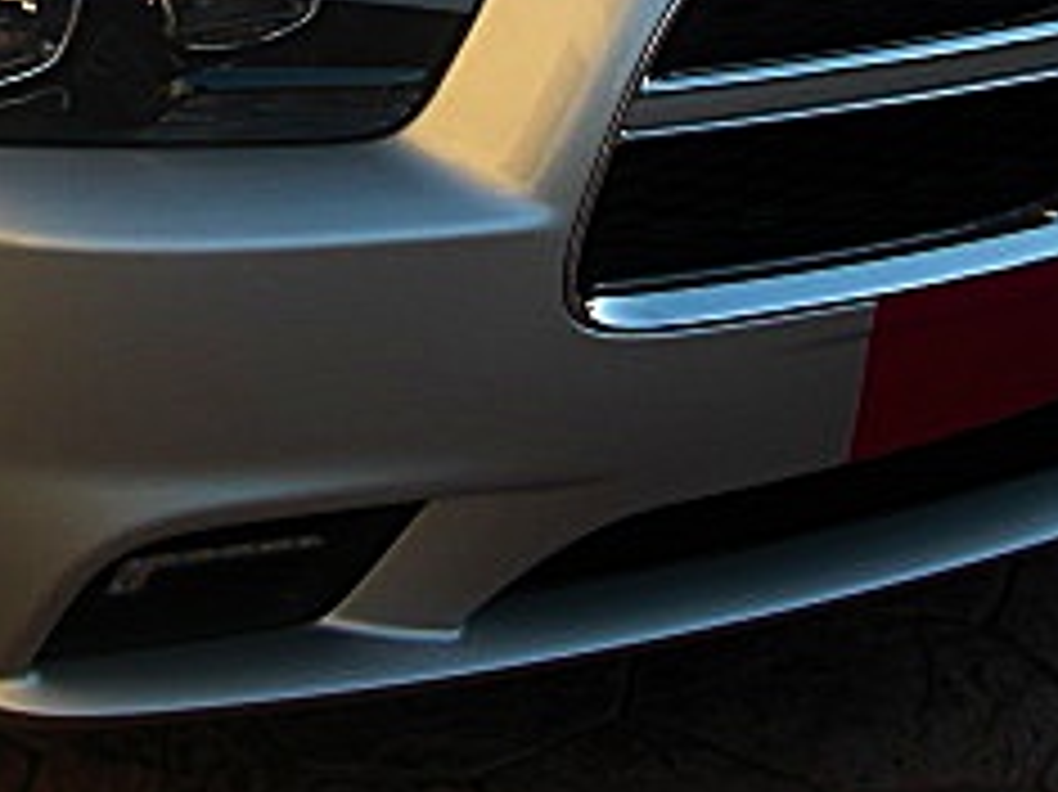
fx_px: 2994
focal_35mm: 98
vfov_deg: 14.7
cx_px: 207
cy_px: -58
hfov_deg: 19.8
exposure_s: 1/250
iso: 50
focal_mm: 6.3
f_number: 2.8
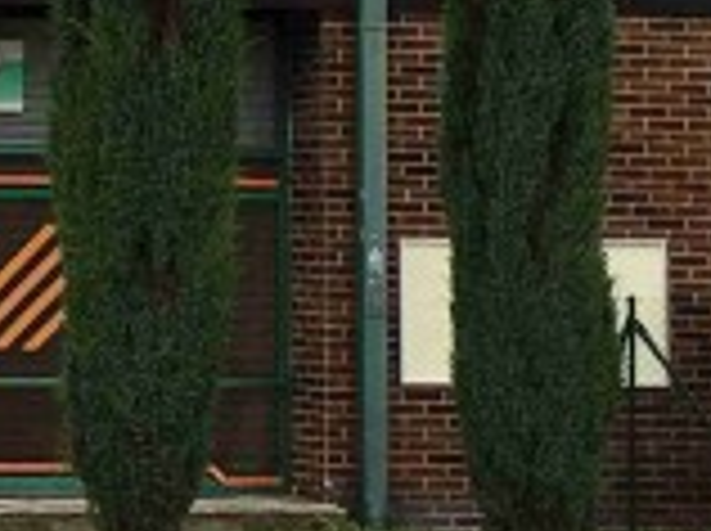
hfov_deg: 10.2
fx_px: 3774
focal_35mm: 184
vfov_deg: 8.0
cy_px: 4
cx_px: -572
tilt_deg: +2.9
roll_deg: -0.4
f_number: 2.2
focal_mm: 4.15
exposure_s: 1/705
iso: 25
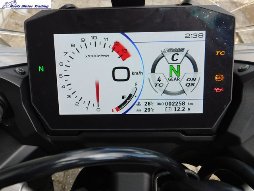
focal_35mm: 36
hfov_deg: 51.4
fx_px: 264
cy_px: 96
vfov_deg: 39.7
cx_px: 127
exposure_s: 1/200
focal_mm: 6.3
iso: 125
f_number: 3.5
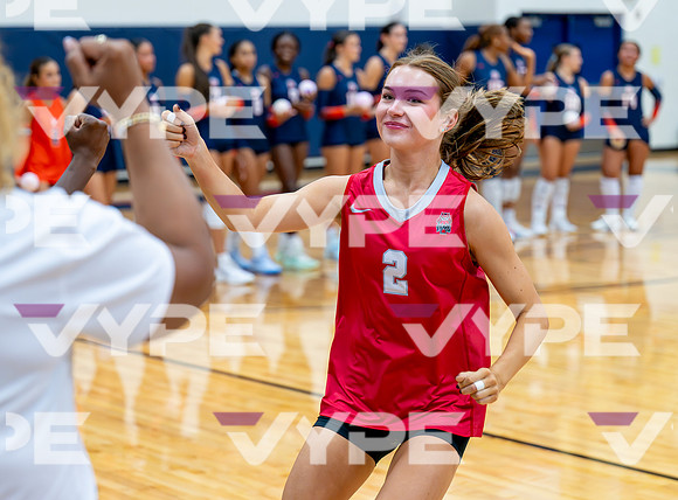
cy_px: 224
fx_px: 1658
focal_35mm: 85
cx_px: 342
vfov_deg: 17.2
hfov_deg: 23.1
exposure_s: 1/800
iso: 2500
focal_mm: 70
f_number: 2.8
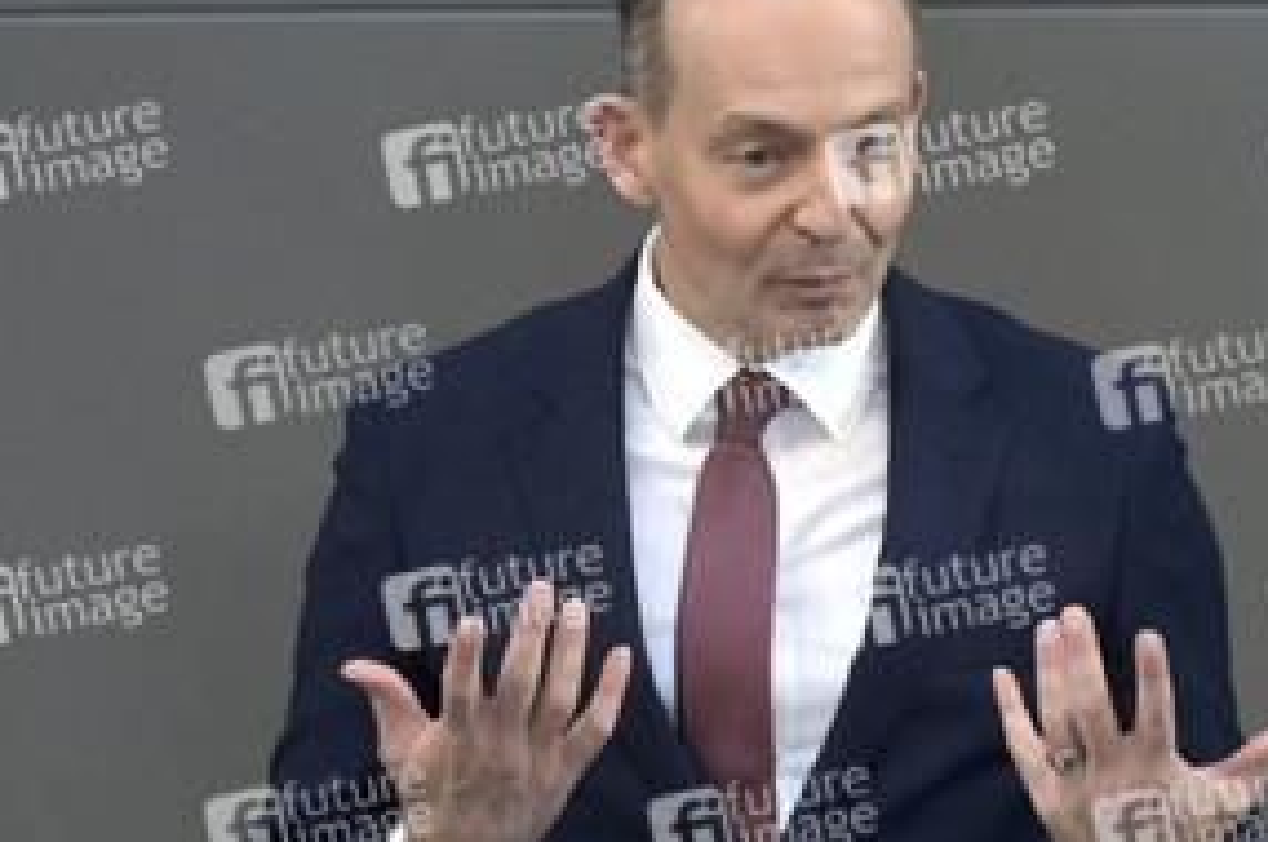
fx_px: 38876
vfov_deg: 1.2
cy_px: 487
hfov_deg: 1.9
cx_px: 822
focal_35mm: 1105
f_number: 8
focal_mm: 700
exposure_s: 1/400
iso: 8000
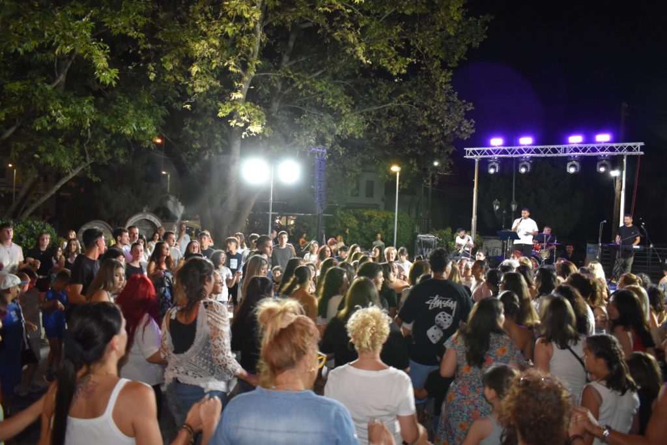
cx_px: 334
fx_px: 500
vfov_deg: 47.9
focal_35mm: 27
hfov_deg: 67.4
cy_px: 222
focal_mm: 18
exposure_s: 1/60
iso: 1600
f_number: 3.5
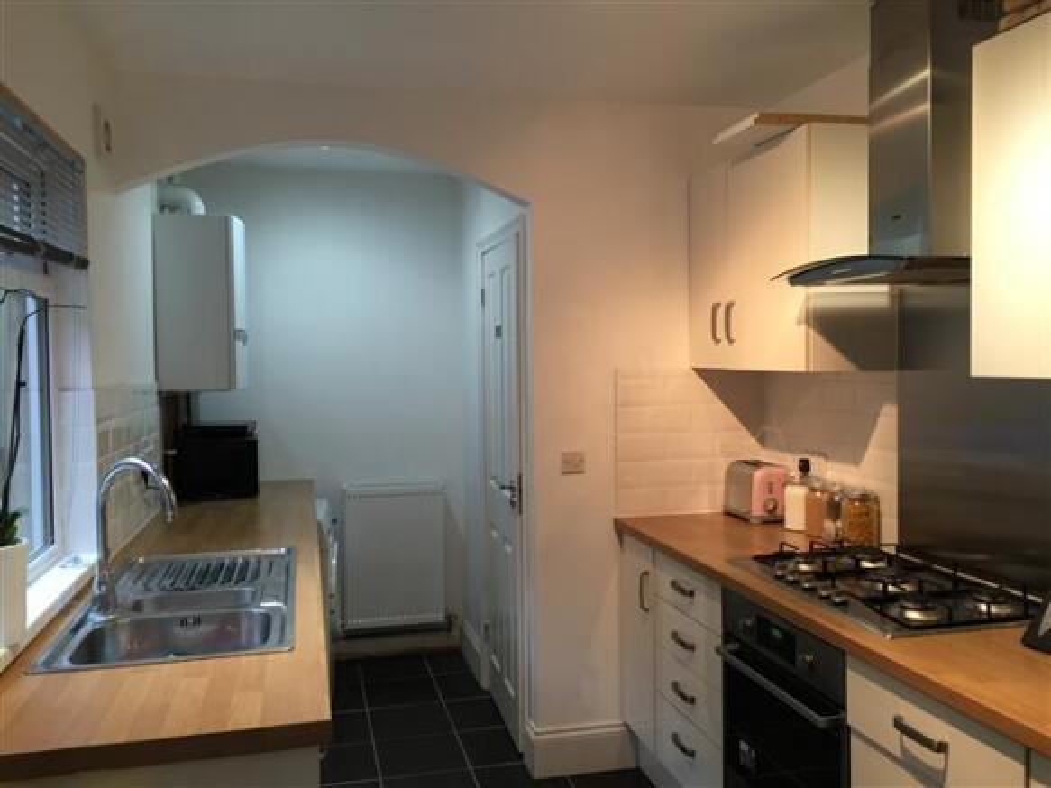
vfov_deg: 48.2
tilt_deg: -1.8
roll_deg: +0.2
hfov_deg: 61.7
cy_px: 394
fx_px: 880
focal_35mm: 29
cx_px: 526
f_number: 2.2
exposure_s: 1/33
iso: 100
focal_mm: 4.15
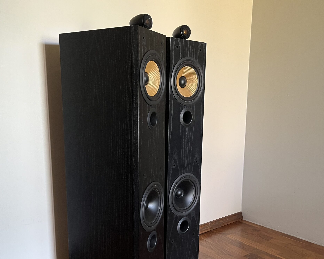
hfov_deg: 51.5
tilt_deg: -10.6
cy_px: 162
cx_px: 153
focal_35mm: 35
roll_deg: +0.0
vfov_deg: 41.9
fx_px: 336
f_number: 1.6
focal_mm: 5.1
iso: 200
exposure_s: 1/60
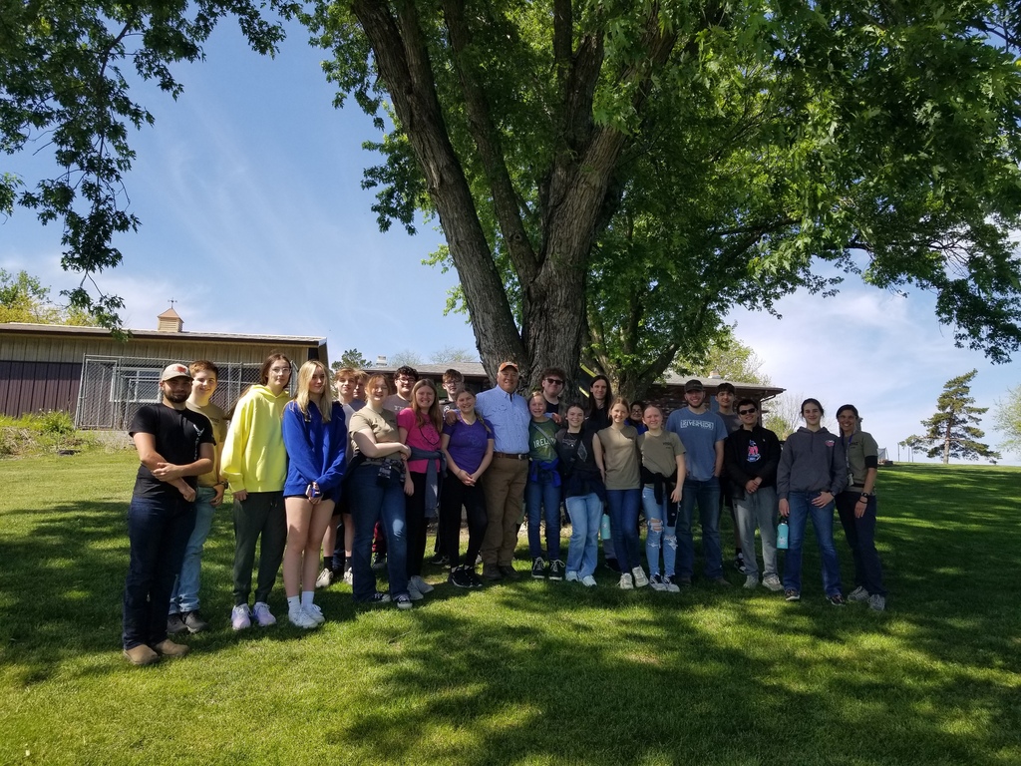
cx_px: 510
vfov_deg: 53.1
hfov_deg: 67.3
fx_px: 767
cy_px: 383
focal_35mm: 26
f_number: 1.7
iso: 50
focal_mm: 4.3
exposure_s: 1/1800
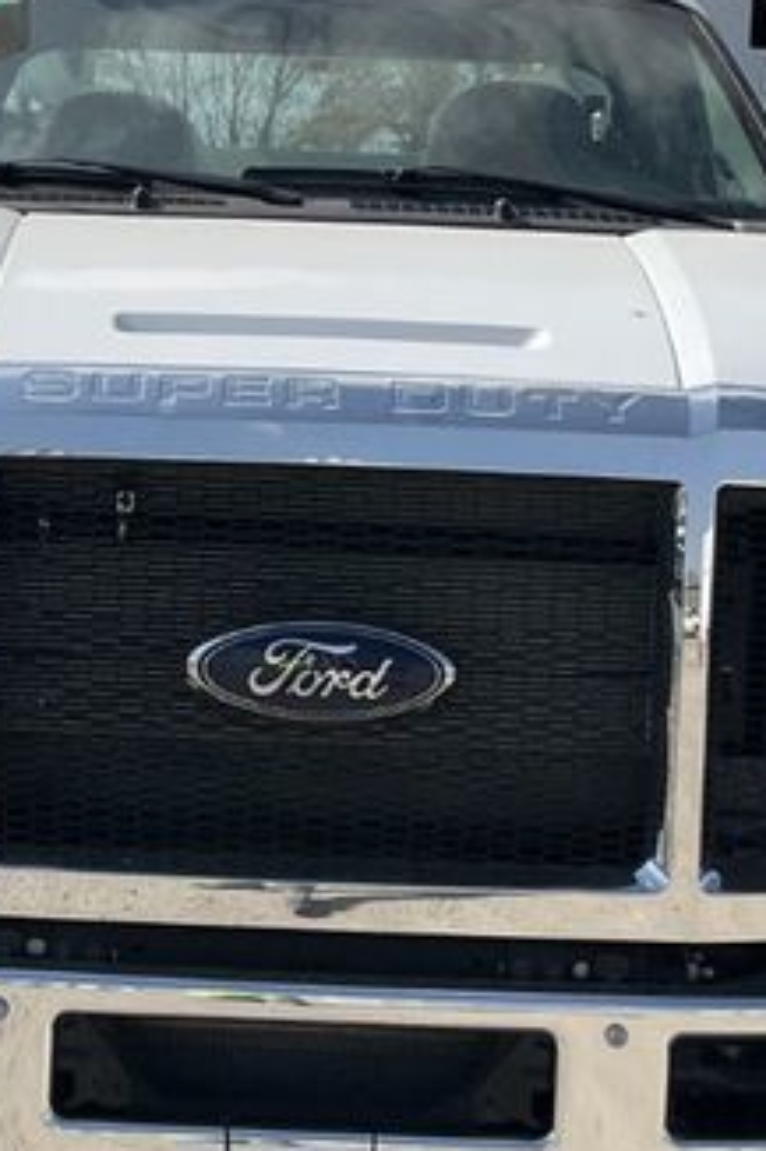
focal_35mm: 79
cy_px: 471
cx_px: 233
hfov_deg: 17.2
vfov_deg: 25.6
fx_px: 2524
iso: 25
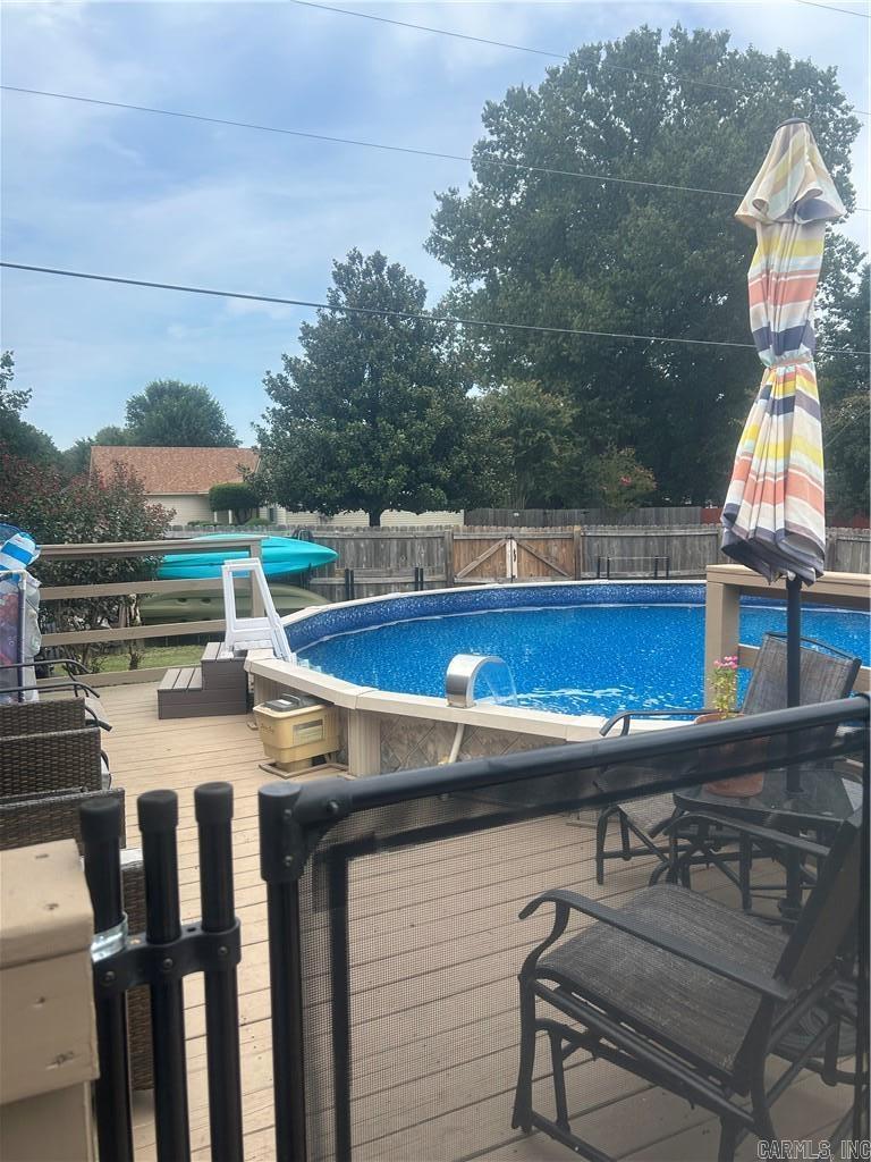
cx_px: 436
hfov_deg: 53.1
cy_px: 581
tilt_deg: -7.6
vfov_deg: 67.3
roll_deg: +0.1
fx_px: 872
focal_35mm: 26
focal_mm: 5.7
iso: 50
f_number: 1.5
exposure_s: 1/1838
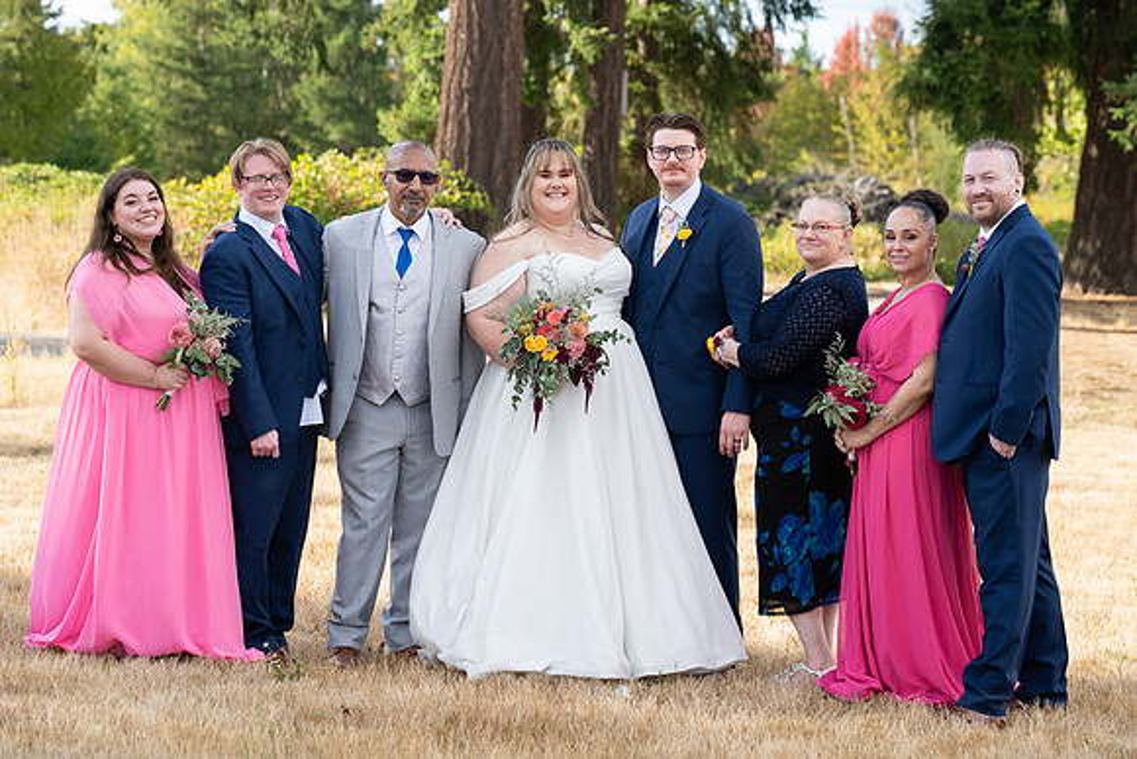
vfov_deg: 13.2
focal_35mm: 104
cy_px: 354
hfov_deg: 19.7
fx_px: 3274
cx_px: 607
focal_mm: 97
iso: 250
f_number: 5
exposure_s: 1/400
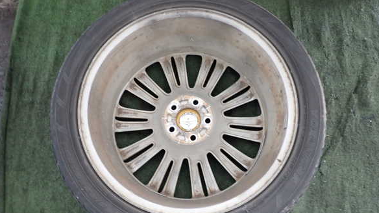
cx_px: 193
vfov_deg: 41.2
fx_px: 281
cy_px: 130
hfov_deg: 67.9
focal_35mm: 28
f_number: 2
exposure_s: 1/30
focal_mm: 4.5
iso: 640
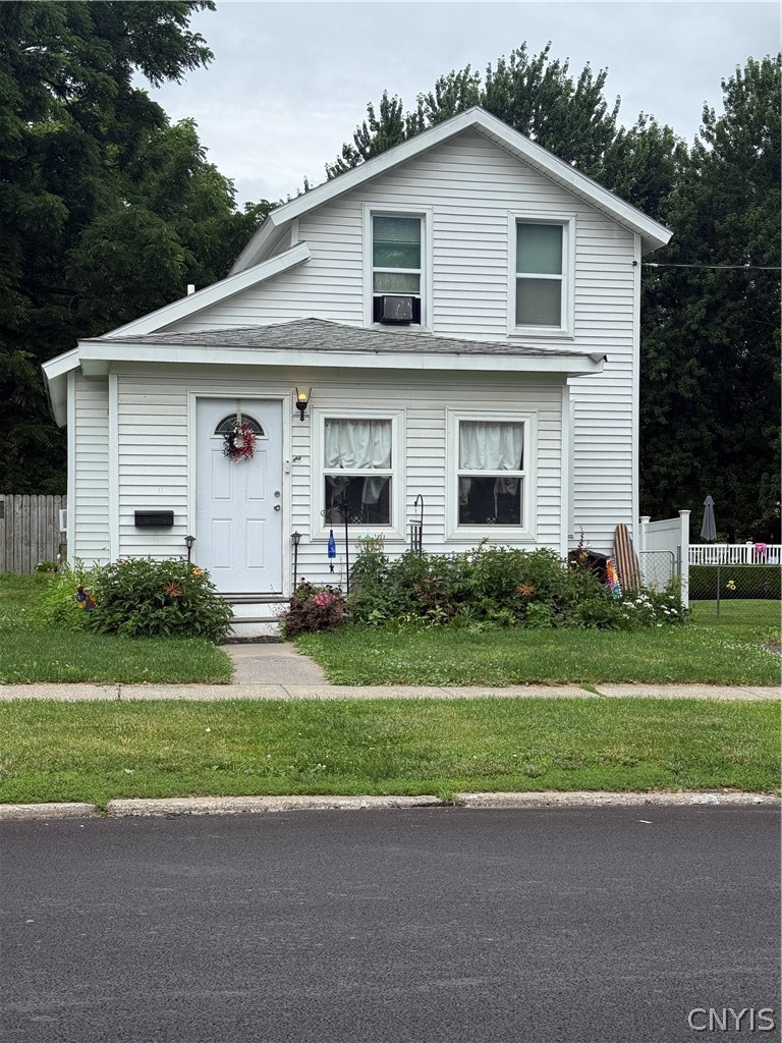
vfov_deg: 39.7
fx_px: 1446
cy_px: 522
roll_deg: +0.8
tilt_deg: -0.8
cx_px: 391
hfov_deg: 30.3
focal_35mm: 48
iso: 64
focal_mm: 6.76
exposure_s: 1/3534
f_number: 1.78
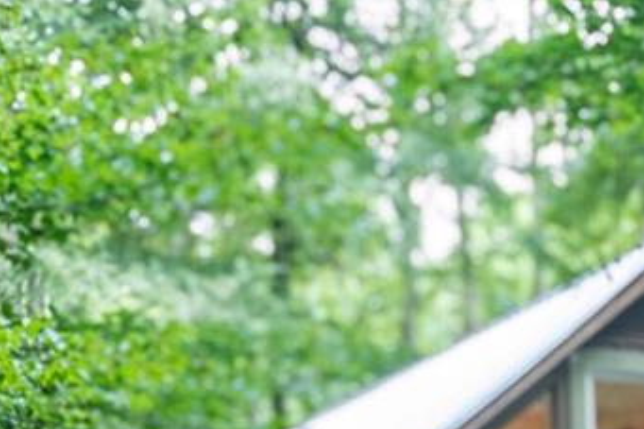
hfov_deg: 11.3
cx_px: 886
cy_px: 1135
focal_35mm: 177
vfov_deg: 7.2
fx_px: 3165
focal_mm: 29.5
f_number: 5.6
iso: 500
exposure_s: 1/20
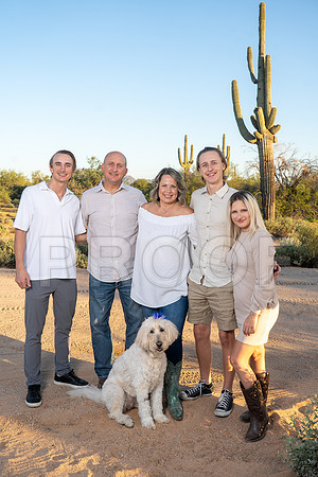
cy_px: 238
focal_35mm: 33
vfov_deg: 57.2
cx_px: 159
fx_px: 437
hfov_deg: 40.0
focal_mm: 33
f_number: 6.3
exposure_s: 1/160
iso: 100
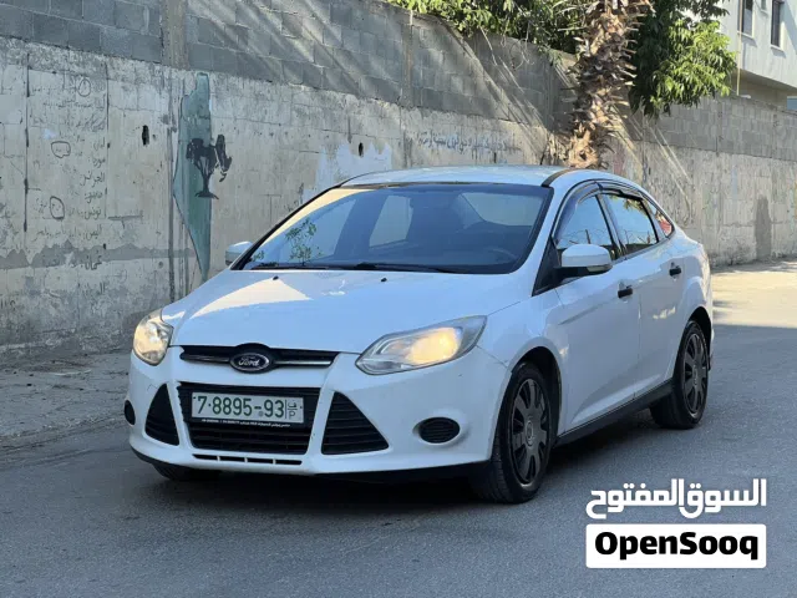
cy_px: 299
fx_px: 1773
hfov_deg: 25.3
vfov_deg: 19.1
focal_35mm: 77
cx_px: 398
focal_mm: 9
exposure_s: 1/216
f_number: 2.8
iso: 32
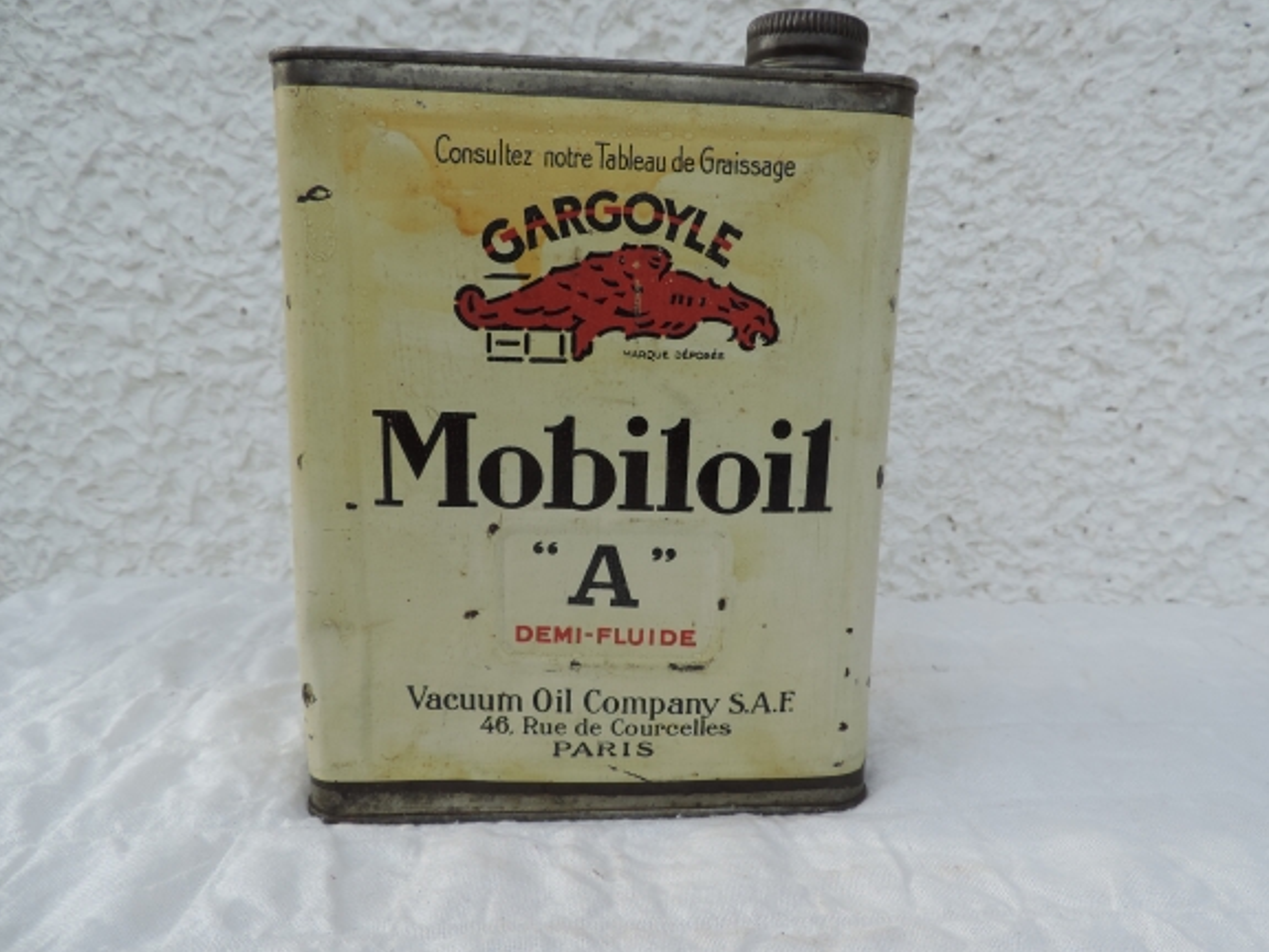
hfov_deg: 69.4
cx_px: 657
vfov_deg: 54.9
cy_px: 478
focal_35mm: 25
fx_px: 916
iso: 80
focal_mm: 4.3
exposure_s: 1/500
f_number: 3
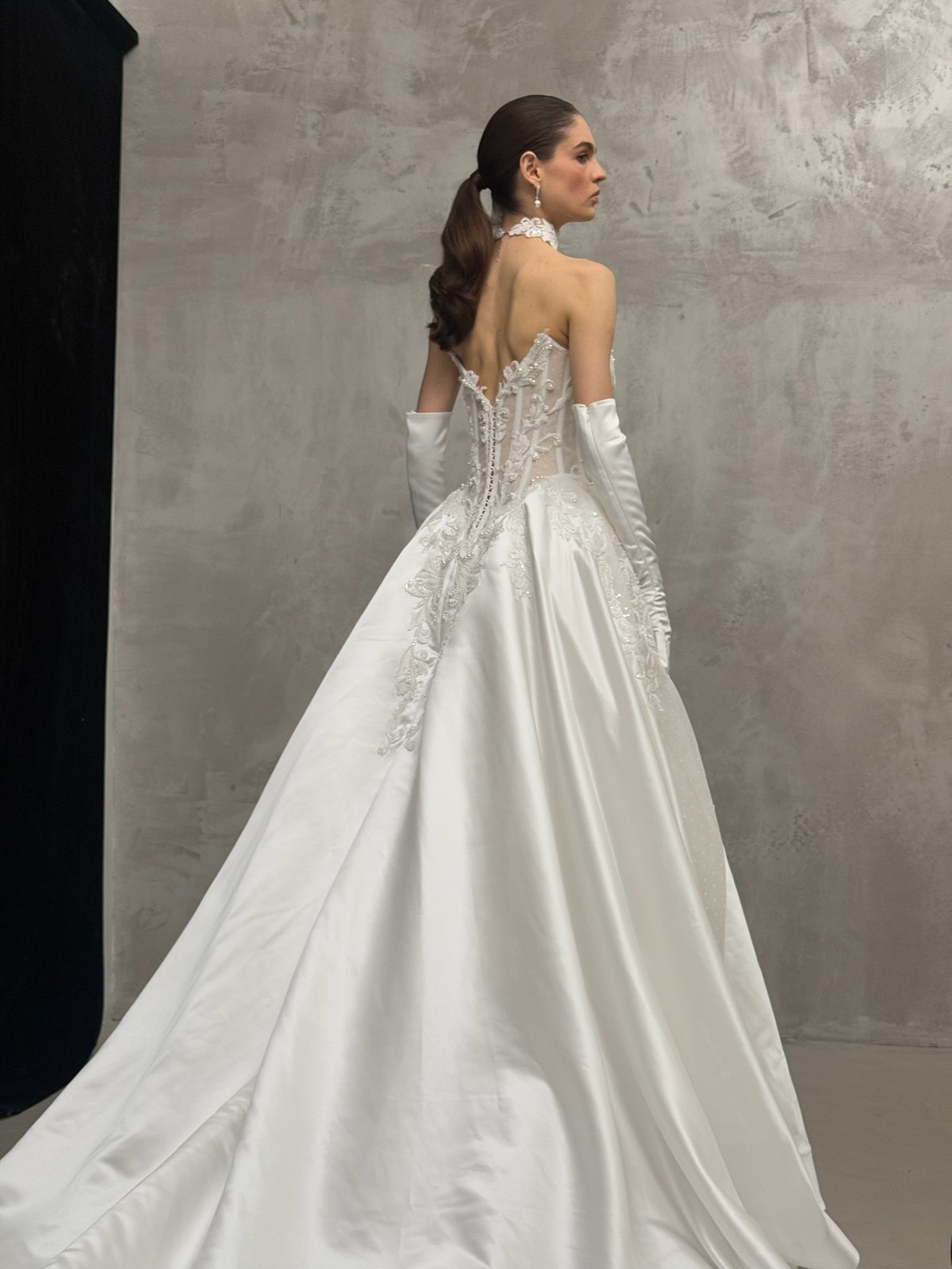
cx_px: 476
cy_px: 634
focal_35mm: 48
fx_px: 1760
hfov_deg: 30.3
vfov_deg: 39.7
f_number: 1.78
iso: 100
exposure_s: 1/83
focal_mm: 6.76
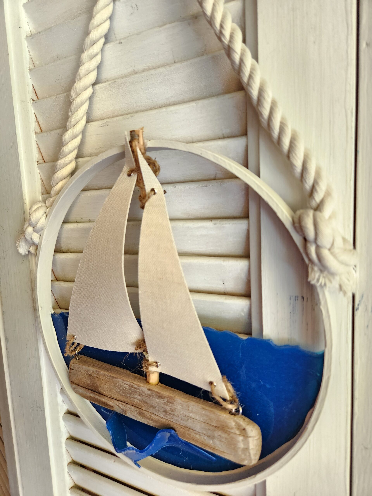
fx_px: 330
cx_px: 186
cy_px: 248
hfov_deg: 58.9
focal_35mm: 23
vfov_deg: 73.9
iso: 200
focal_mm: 5.4
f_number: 1.8
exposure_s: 1/180
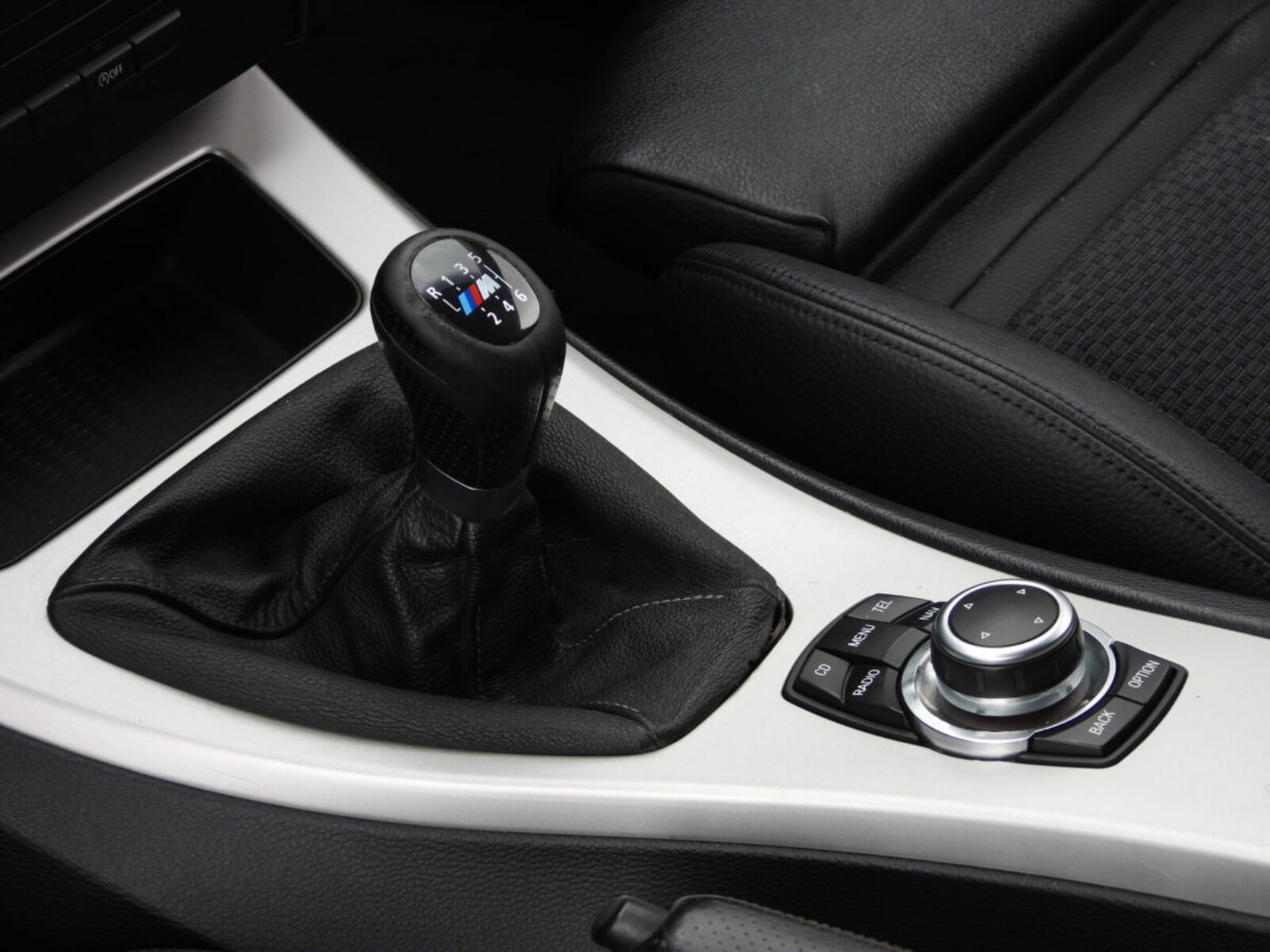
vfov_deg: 15.2
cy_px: 476
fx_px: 3559
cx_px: 635
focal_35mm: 97
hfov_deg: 20.2
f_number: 3.5
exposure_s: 1/160
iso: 100
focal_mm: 17.5
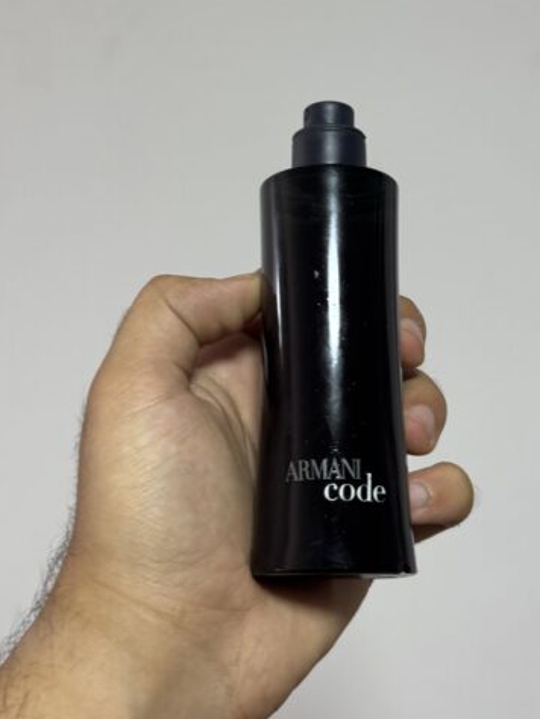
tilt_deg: -14.6
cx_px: 311
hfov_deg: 25.2
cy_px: 341
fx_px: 1205
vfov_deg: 33.2
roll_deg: -3.3
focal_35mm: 58
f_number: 1.78
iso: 80
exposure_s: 1/50
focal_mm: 6.76
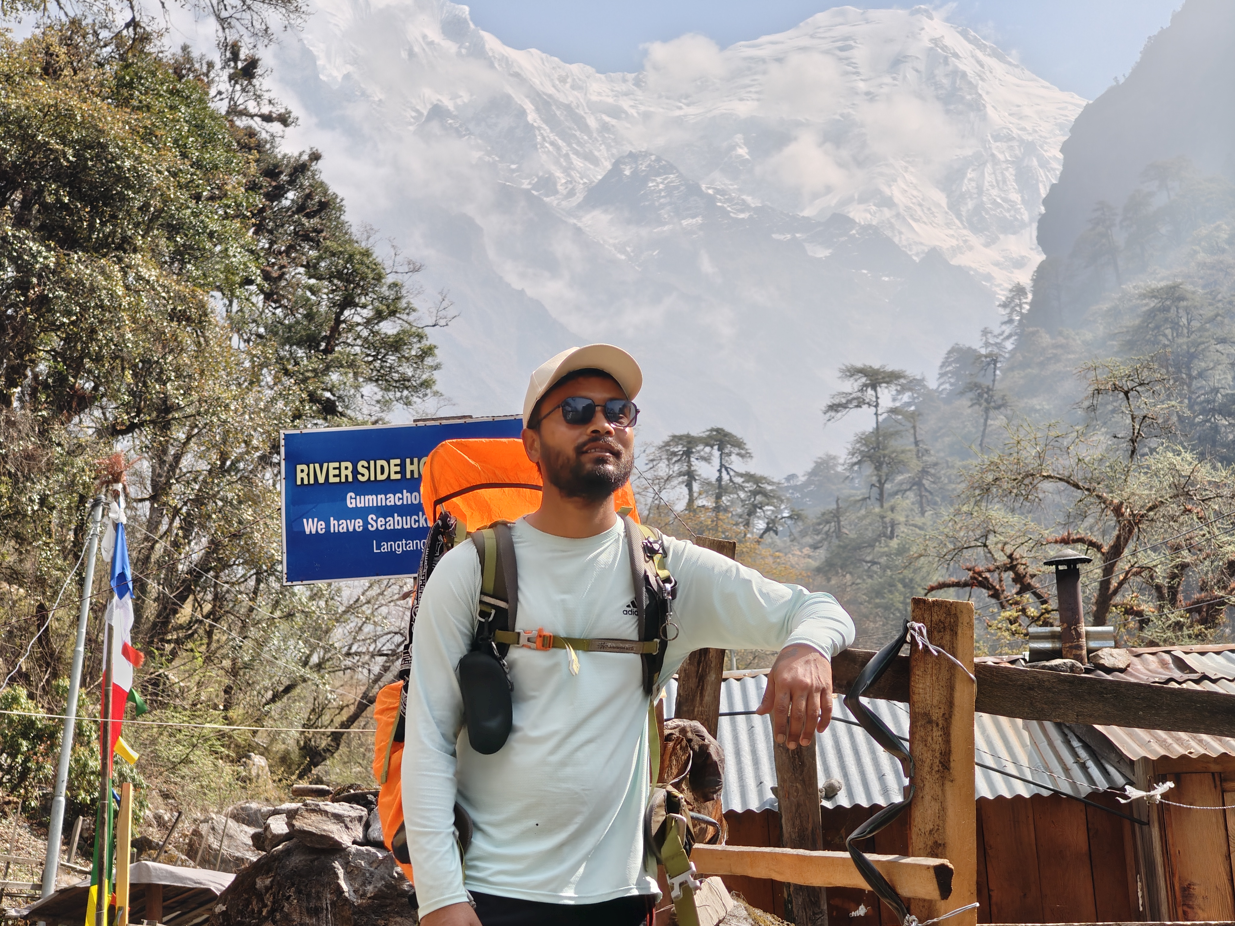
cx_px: 618
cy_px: 463
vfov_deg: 21.0
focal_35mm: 70
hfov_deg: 27.8
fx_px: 2497
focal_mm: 13.3
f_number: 2.55
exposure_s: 1/481
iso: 71
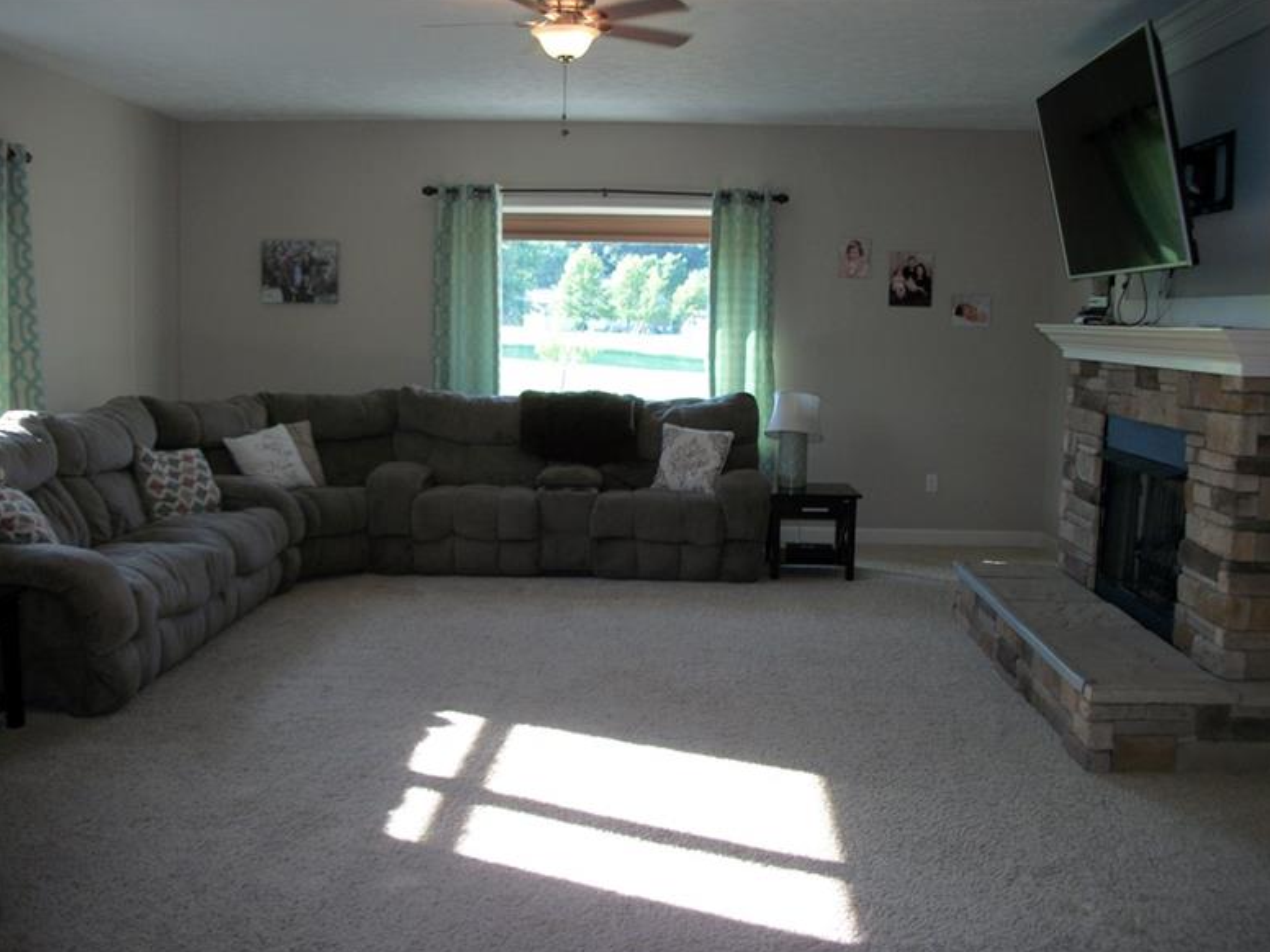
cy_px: 481
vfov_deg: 42.9
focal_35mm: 33
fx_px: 1211
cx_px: 624
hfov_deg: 55.3
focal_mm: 5.7
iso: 80
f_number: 2.9
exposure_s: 1/60
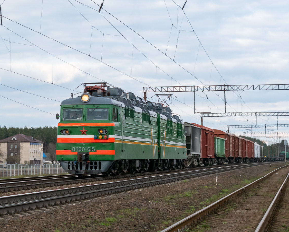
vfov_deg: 18.7
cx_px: 141
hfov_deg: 23.3
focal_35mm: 82
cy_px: 117
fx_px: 701
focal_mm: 48
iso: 800
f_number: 5.3
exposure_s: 1/800
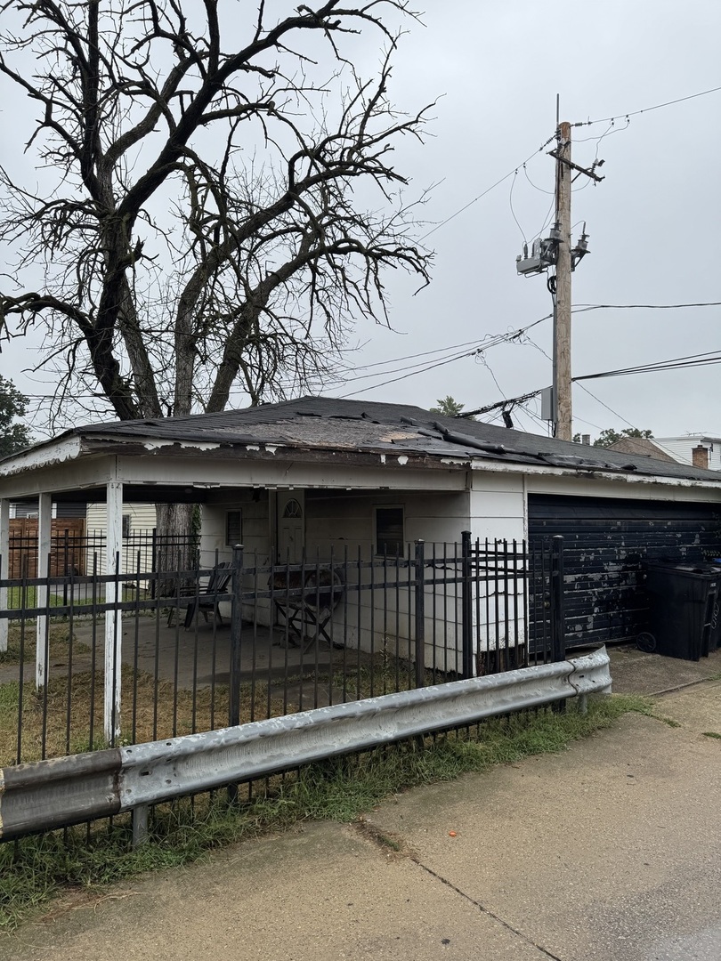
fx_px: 667
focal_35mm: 24
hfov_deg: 56.8
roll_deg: -0.1
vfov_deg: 71.6
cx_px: 360
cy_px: 480
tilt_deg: +3.9
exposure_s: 1/2252
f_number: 1.78
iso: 80
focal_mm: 6.76
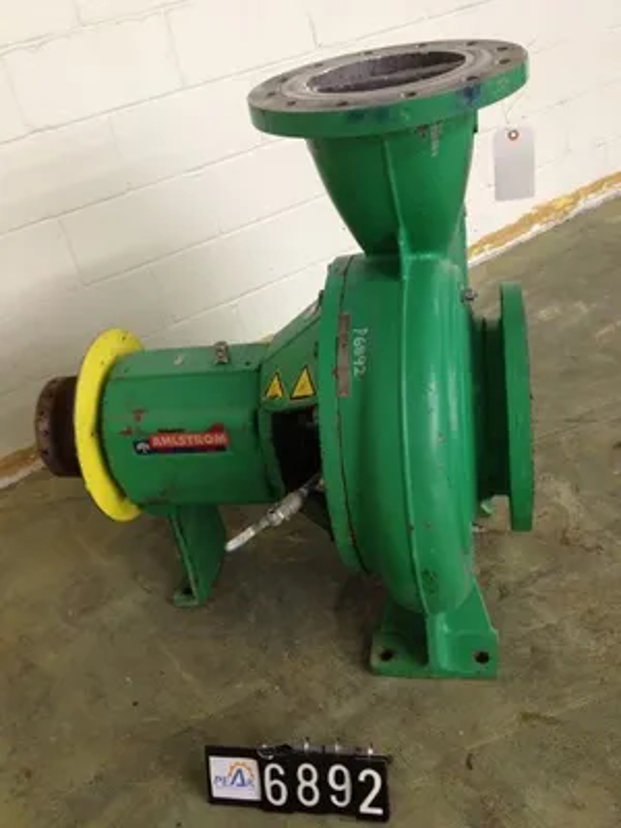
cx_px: 310
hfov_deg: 40.7
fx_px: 837
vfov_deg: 52.6
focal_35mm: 35
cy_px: 414
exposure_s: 1/20
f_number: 2.4
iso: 125
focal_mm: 4.28
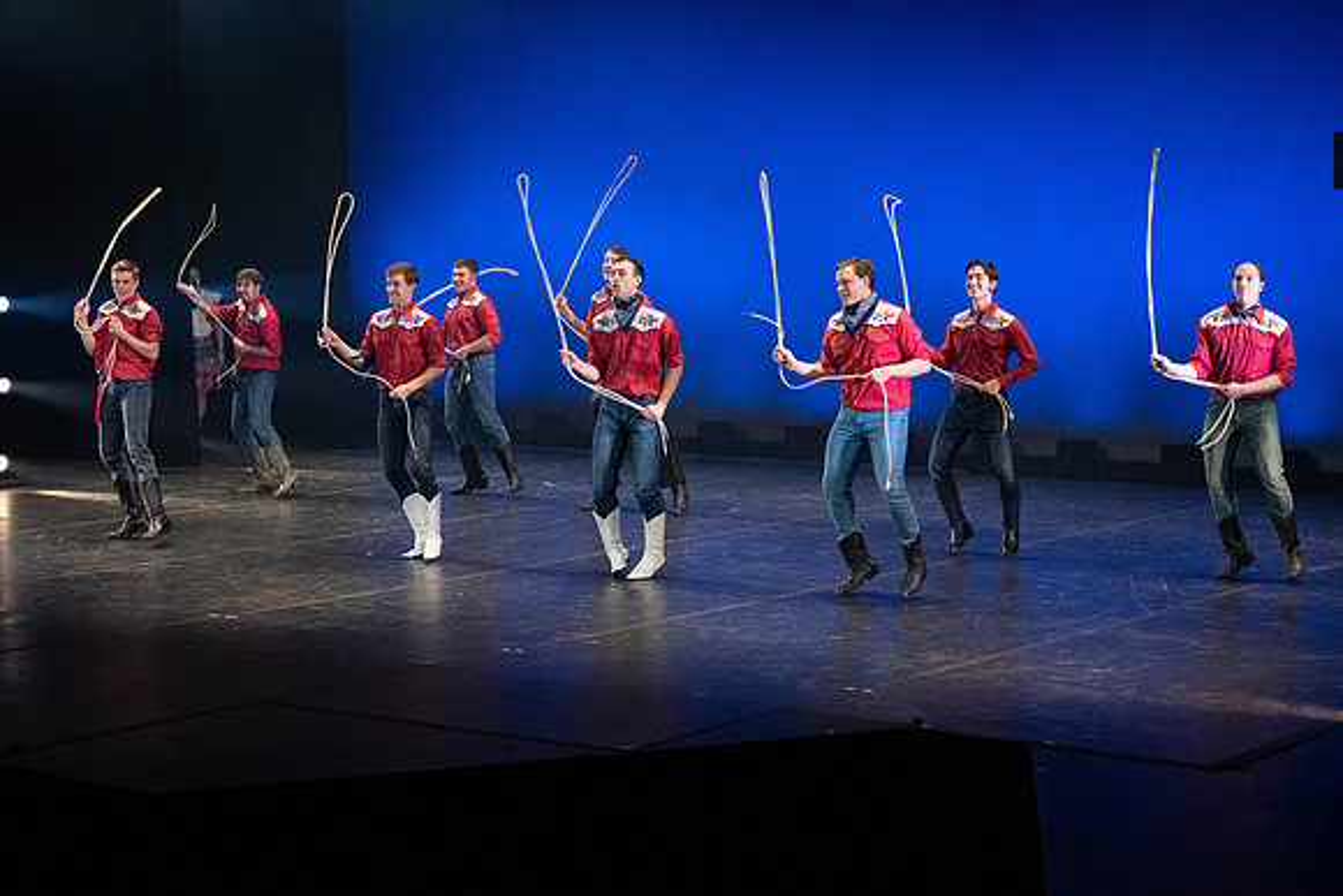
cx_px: 673
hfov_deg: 28.1
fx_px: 2679
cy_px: 448
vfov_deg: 19.0
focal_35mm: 72
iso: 5000
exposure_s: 1/800
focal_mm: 70
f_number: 2.8
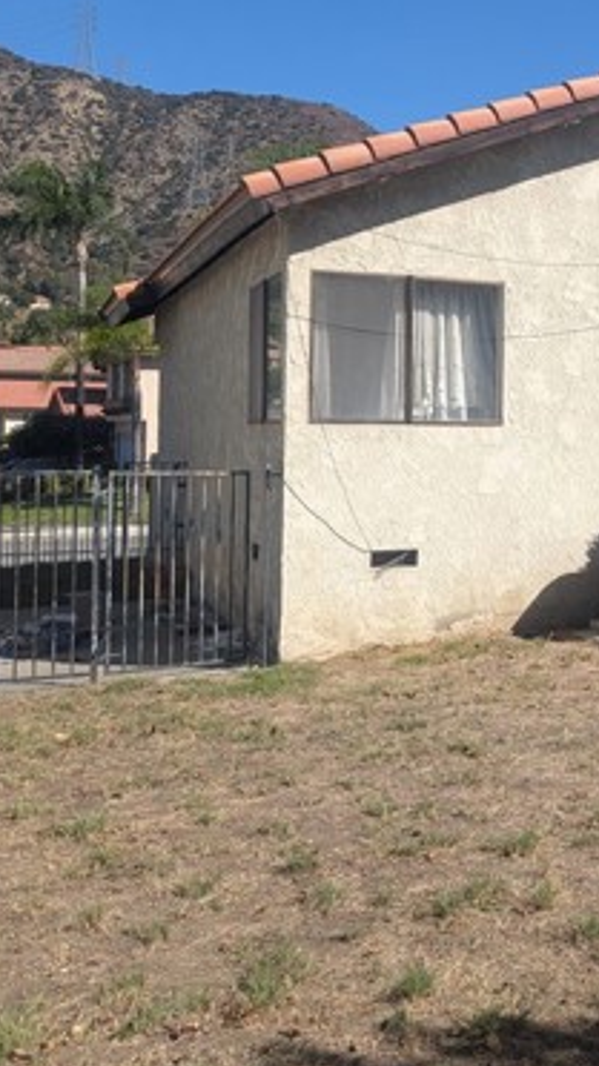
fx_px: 1272
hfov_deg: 22.7
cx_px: 840
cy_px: 410
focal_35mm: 45
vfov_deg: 45.2
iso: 31
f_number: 1.7
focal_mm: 4.53
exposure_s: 1/1949
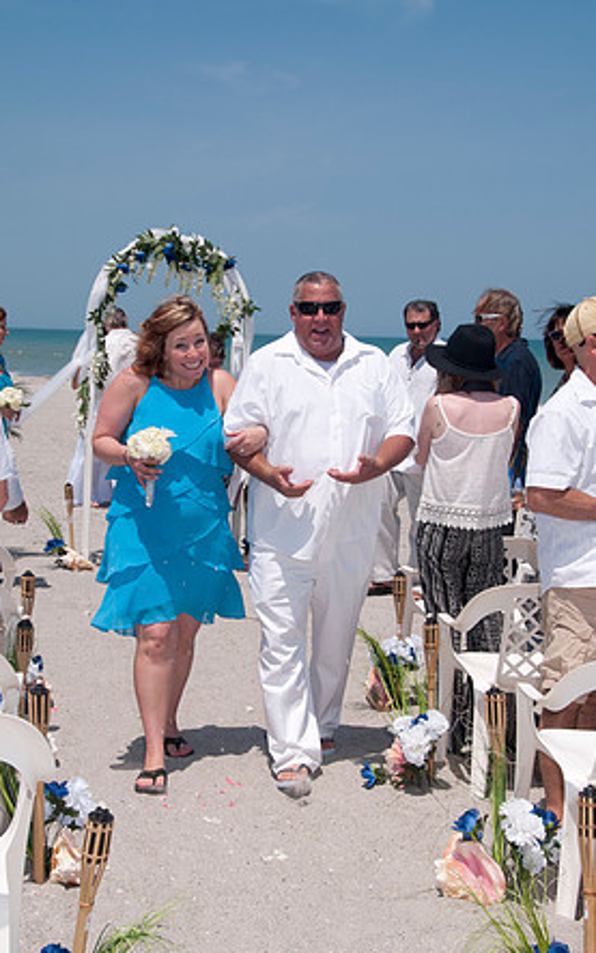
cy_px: 480
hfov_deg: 21.0
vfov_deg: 33.0
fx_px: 1611
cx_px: 289
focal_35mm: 62
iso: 100
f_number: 13
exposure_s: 1/250
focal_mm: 40
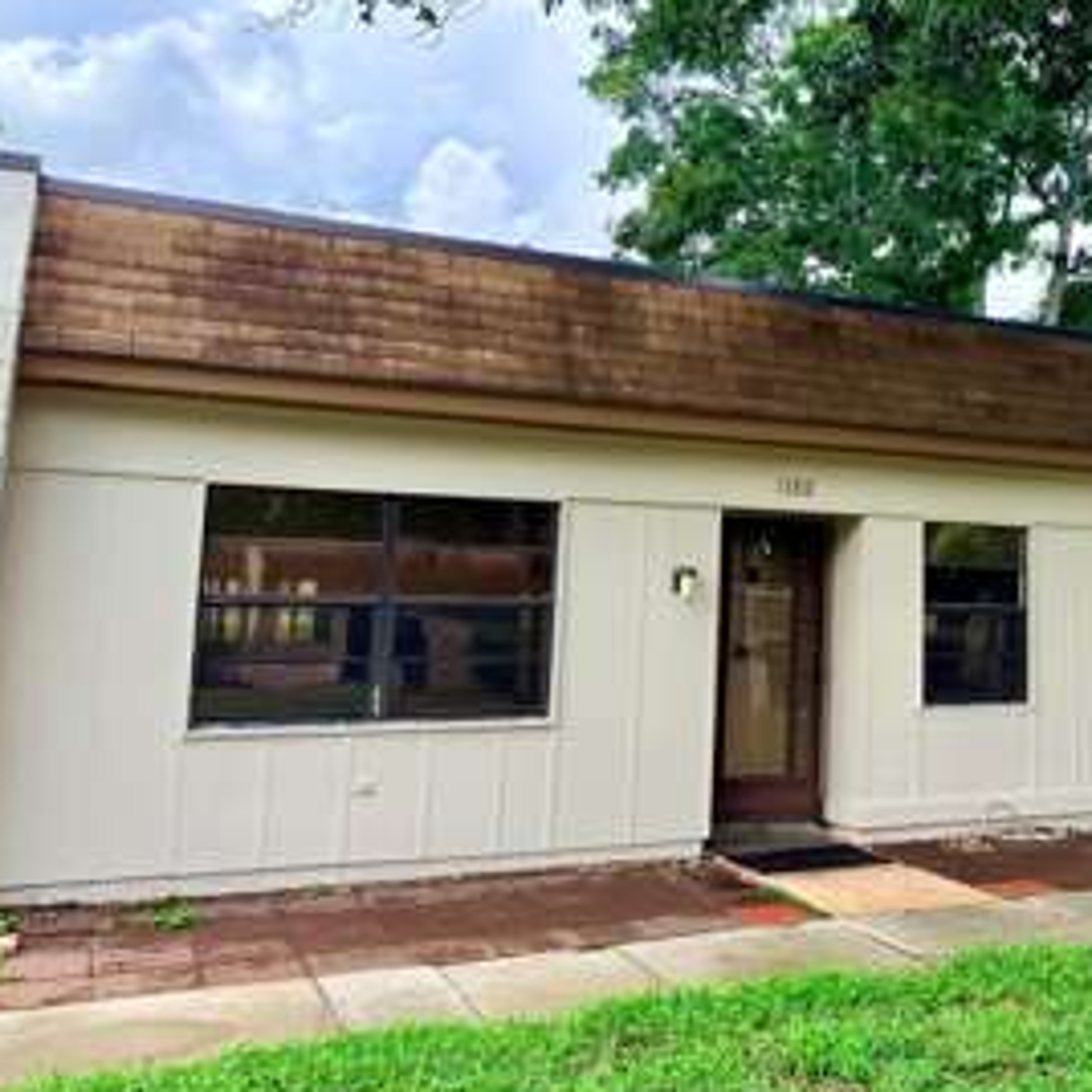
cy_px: 440
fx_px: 1356
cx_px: 937
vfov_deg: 43.7
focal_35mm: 38
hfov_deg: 41.2
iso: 100
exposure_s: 1/1855
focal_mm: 6.76
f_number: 1.78
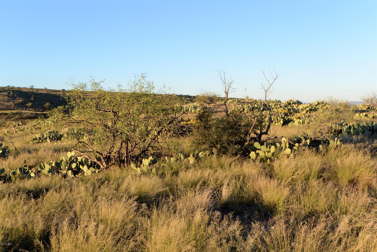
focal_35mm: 41
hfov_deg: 47.4
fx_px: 429
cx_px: 188
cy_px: 126
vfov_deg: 32.6
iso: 160
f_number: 11
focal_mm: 15.2
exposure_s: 1/80
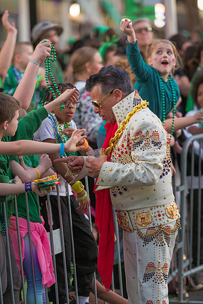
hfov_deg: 8.1
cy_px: 152
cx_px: 102
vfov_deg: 12.1
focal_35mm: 170
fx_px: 1438
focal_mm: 170
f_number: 2.8
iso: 2800
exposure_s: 1/320
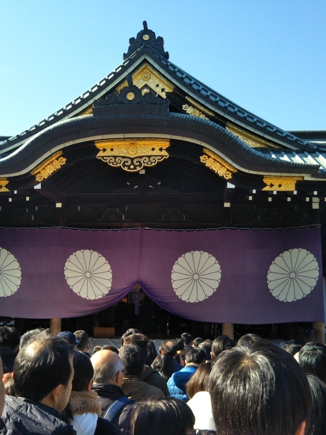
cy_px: 219
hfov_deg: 35.1
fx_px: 515
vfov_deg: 45.8
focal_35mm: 41
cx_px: 141
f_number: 2.2
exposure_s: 1/364
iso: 27
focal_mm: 4
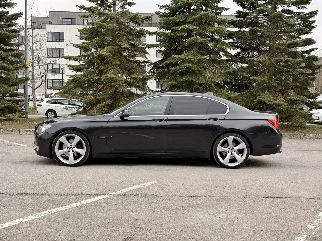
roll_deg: -0.7
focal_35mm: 48
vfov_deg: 30.3
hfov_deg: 39.7
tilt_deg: -1.8
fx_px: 446
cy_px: 120
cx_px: 161
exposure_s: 1/726
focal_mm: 6.76
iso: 80
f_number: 1.78
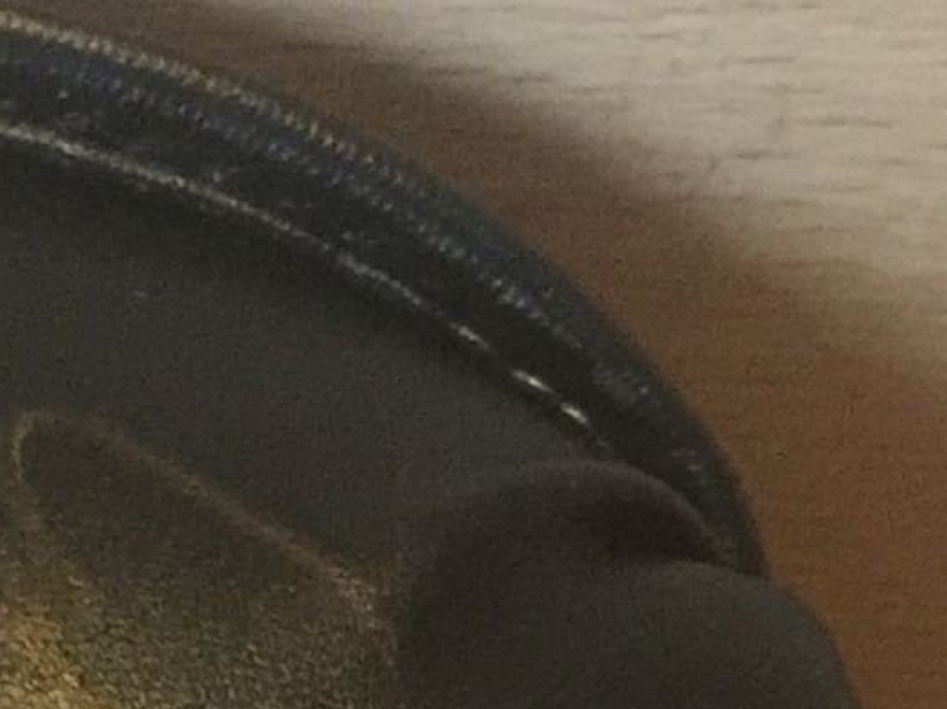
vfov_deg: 7.8
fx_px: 4922
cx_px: -394
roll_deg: +0.4
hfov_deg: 10.7
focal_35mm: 180
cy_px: 1483
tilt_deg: -42.0
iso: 200
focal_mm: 4.15
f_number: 2.2
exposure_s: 1/8
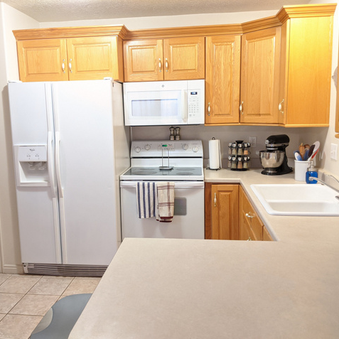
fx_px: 355
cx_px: 152
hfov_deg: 51.0
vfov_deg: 51.1
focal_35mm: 32
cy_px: 170
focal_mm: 4.44
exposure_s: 1/24
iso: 317
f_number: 1.8
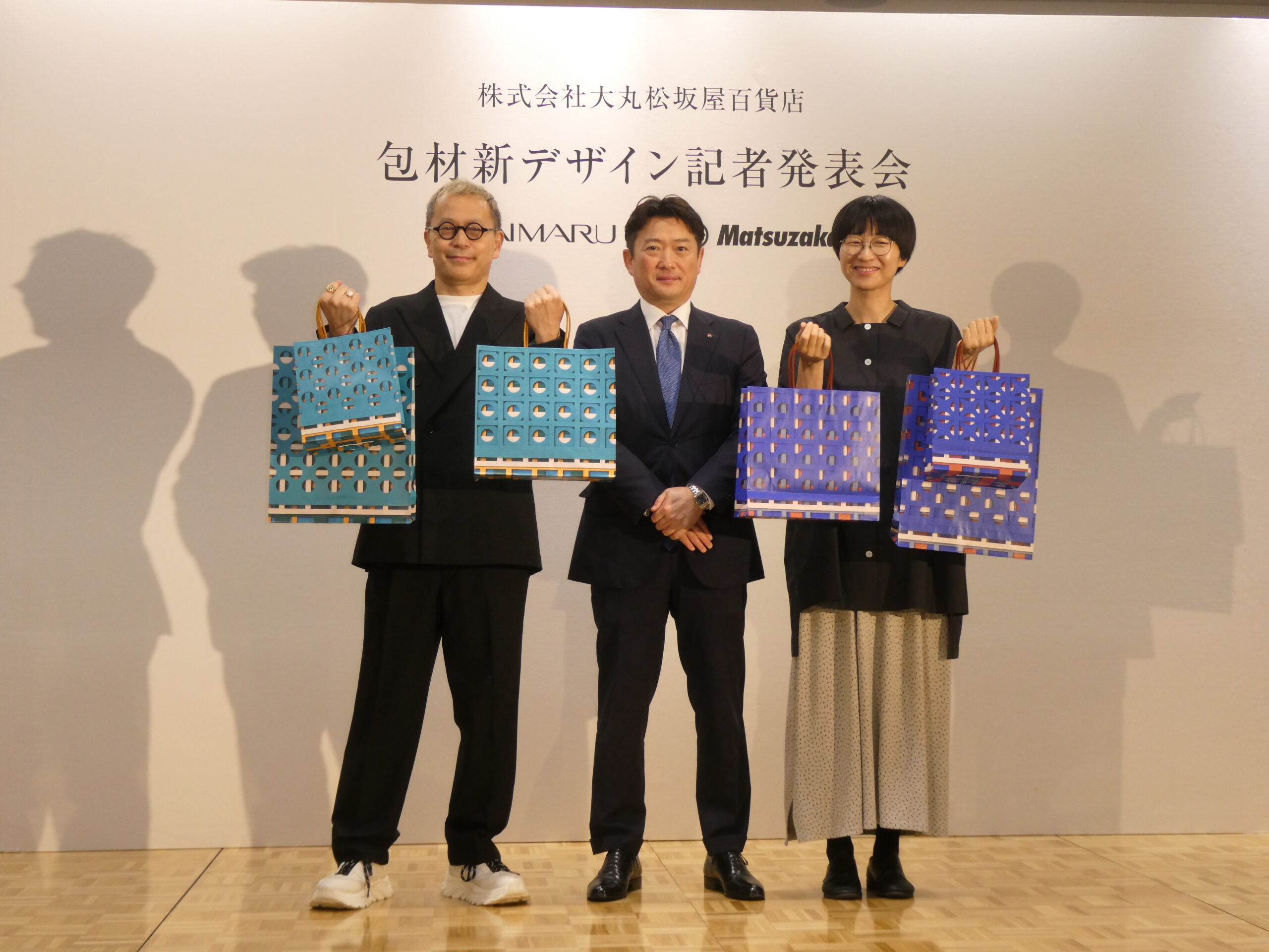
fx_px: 2090
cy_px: 476
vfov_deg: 25.7
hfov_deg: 33.8
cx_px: 634
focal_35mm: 57
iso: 200
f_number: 4.2
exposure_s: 1/60
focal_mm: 10.3
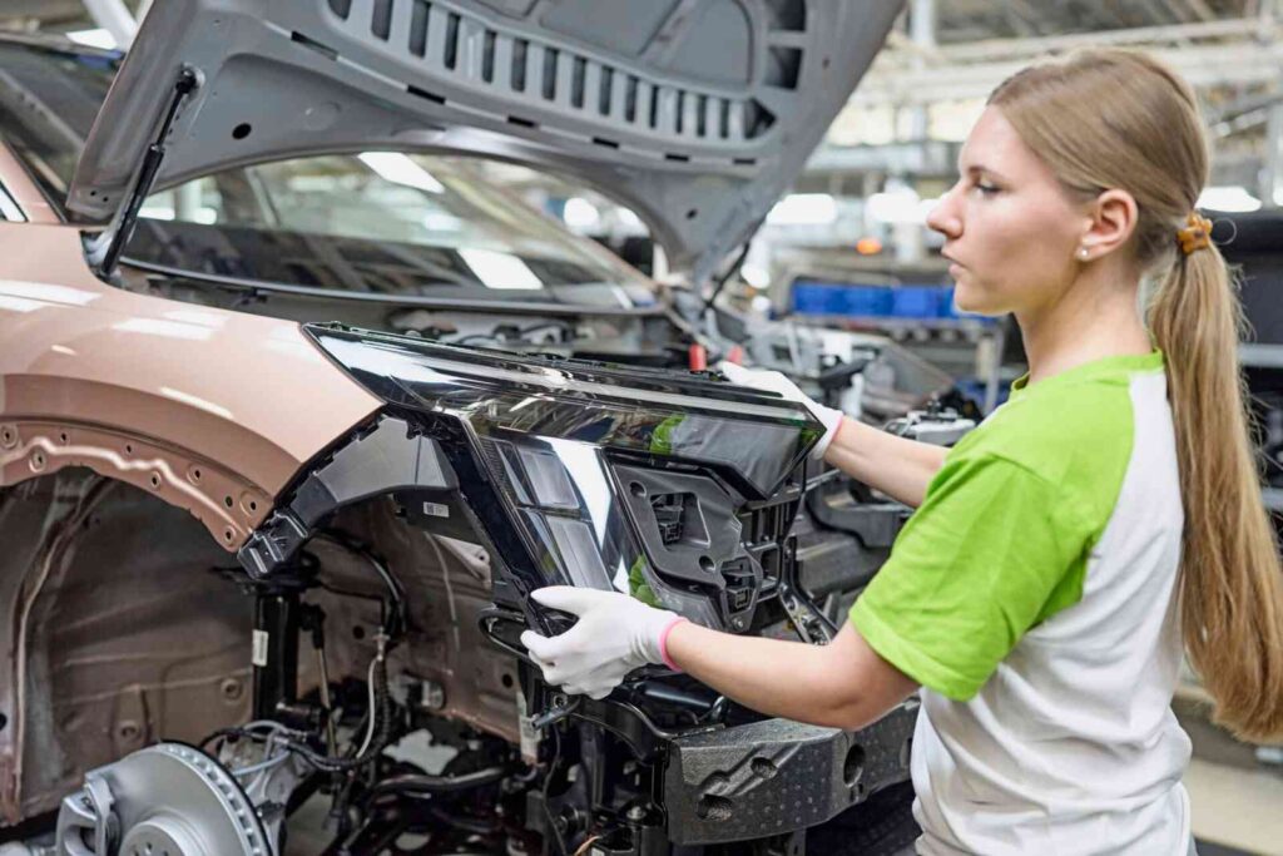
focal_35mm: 35
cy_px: 428
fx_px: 1247
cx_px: 642
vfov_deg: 37.9
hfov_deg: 54.4
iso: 1000
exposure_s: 1/500
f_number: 2
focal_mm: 35
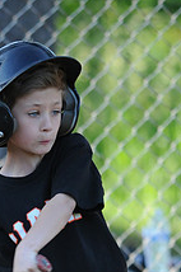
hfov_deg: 1.1
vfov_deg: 1.7
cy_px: 333
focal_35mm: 1222
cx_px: -4
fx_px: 9245
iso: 800
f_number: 4
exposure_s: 1/640
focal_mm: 300
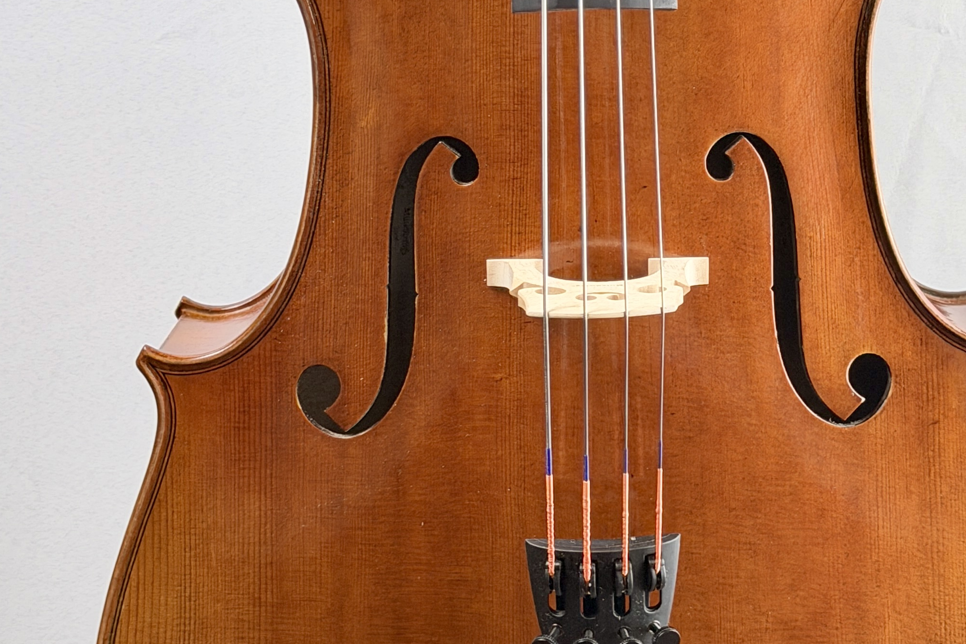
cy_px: 193
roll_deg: +1.5
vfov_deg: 13.7
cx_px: 582
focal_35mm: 100
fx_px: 2683
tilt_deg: +2.5
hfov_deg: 20.4
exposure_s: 1/60
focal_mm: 6.76
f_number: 1.78
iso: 250
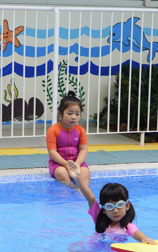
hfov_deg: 12.0
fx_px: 751
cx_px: 72
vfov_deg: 19.1
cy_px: 108
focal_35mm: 109
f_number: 6.3
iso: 100
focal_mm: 22
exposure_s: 1/100
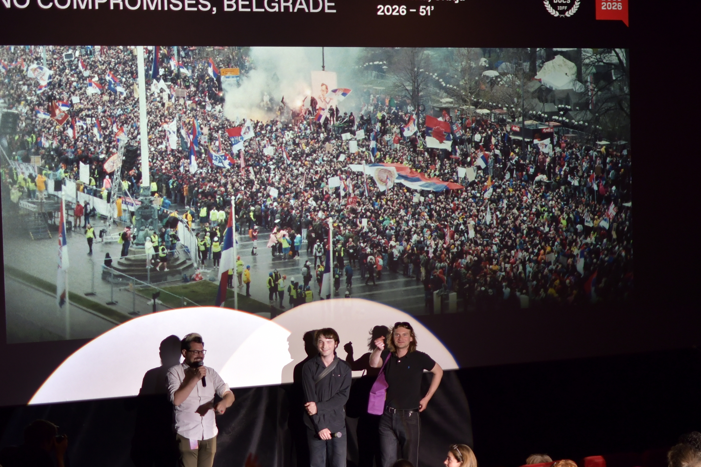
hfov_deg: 27.3
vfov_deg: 18.4
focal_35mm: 74
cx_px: 362
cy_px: 227
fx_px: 1441
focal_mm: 35
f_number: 2
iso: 320
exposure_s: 1/160
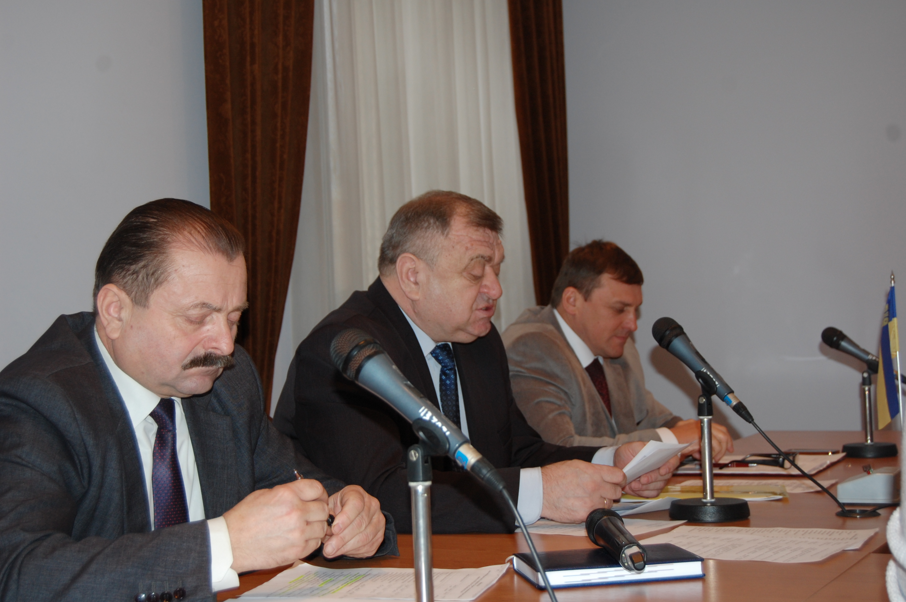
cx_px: 453
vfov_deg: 23.7
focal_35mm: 57
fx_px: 1433
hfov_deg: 35.1
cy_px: 301
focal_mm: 38
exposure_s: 1/60
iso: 400
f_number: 4.8
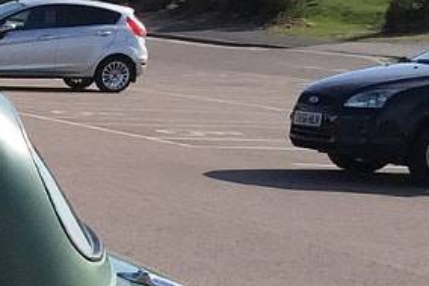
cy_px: 495
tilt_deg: -13.7
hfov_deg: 10.5
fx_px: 2025
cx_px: -591
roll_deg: +2.6
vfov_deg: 7.8
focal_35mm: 170
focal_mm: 4.15
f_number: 2.2
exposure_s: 1/1799
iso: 32
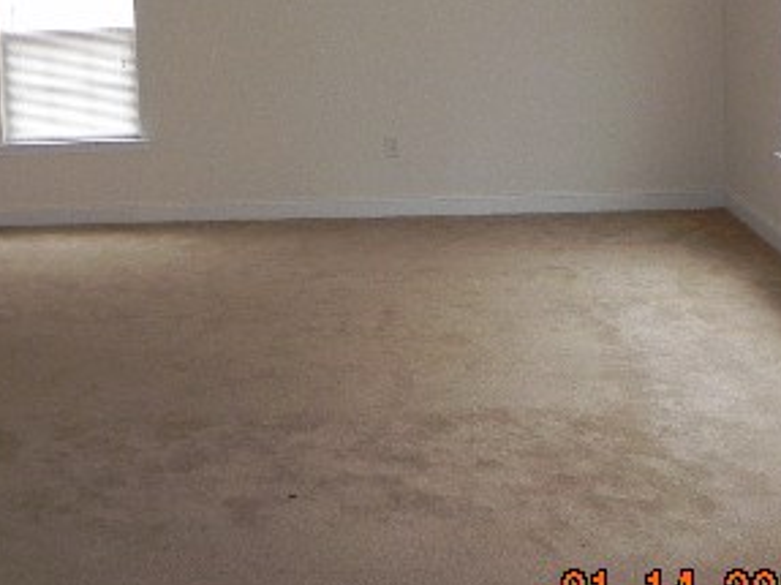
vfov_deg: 24.6
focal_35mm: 58
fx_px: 1308
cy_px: 76
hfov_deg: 32.8
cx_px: 229
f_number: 2.8
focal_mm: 4.6
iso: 185
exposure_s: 1/30
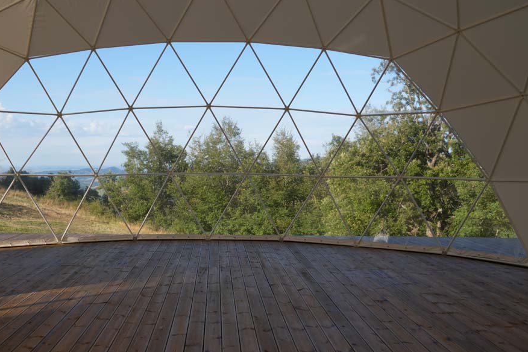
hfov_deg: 51.4
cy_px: 190
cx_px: 201
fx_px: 543
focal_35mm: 37
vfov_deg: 35.9
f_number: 5.6
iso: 100
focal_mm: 27
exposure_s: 1/320
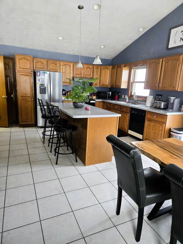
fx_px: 162
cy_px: 122
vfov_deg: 73.9
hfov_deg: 58.9
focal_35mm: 23
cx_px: 92
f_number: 1.8
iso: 500
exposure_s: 1/120
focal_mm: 5.4
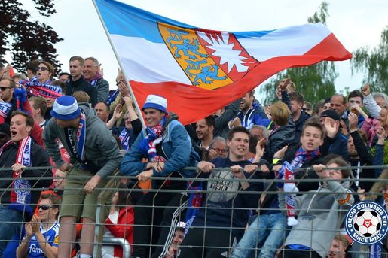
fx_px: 2004
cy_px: 116
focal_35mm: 186
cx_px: 194
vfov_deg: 7.4
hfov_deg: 11.1
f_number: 5
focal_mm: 112
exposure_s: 1/1250
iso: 320
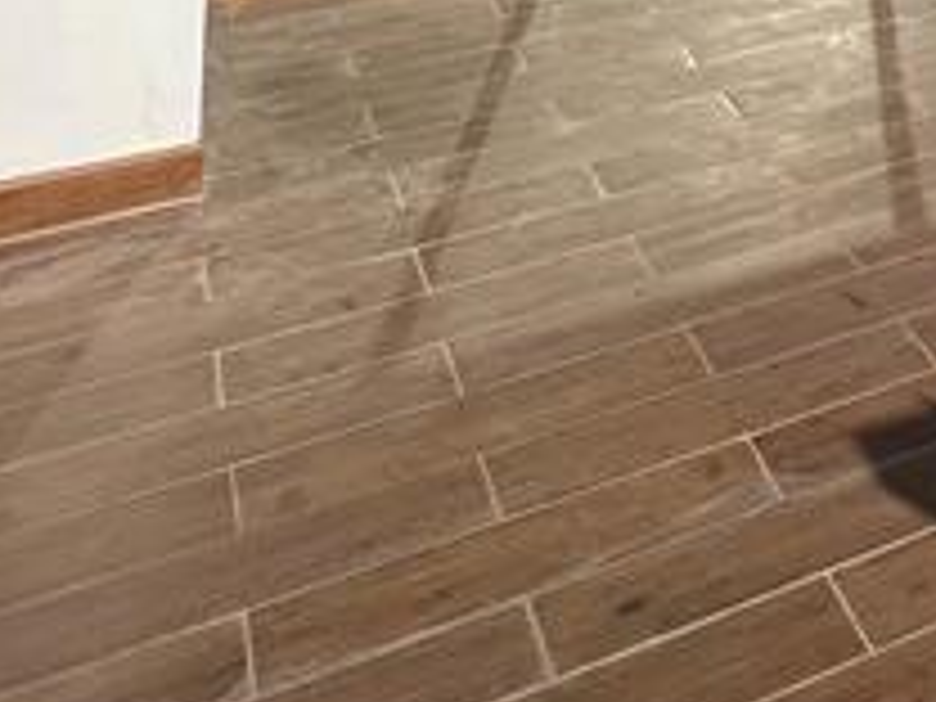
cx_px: 1498
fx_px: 1731
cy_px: -814
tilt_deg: +4.6
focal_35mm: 64
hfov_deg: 22.9
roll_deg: +0.3
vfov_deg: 16.0
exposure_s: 1/3215
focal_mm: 1.57
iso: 32
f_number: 1.8
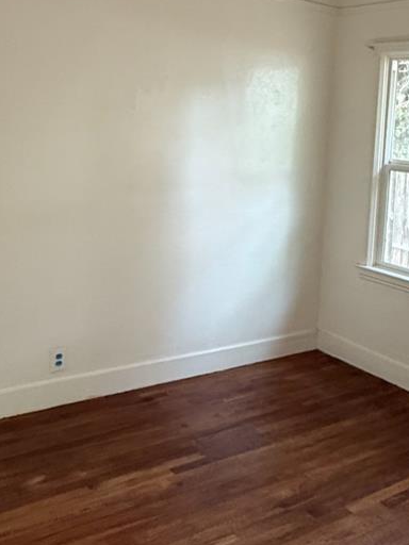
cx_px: 307
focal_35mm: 41
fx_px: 646
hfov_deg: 34.4
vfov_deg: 45.4
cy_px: 207
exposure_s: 1/65
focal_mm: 2.22
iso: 320
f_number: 2.2
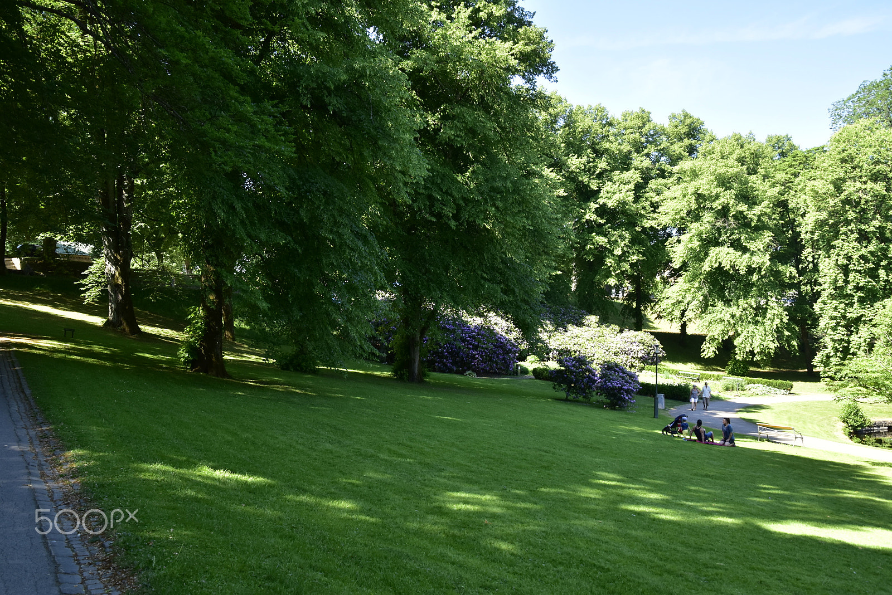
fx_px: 818
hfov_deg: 57.2
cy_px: 298
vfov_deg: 40.0
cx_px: 446
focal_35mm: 33
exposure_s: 1/160
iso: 250
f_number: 6.3
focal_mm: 22
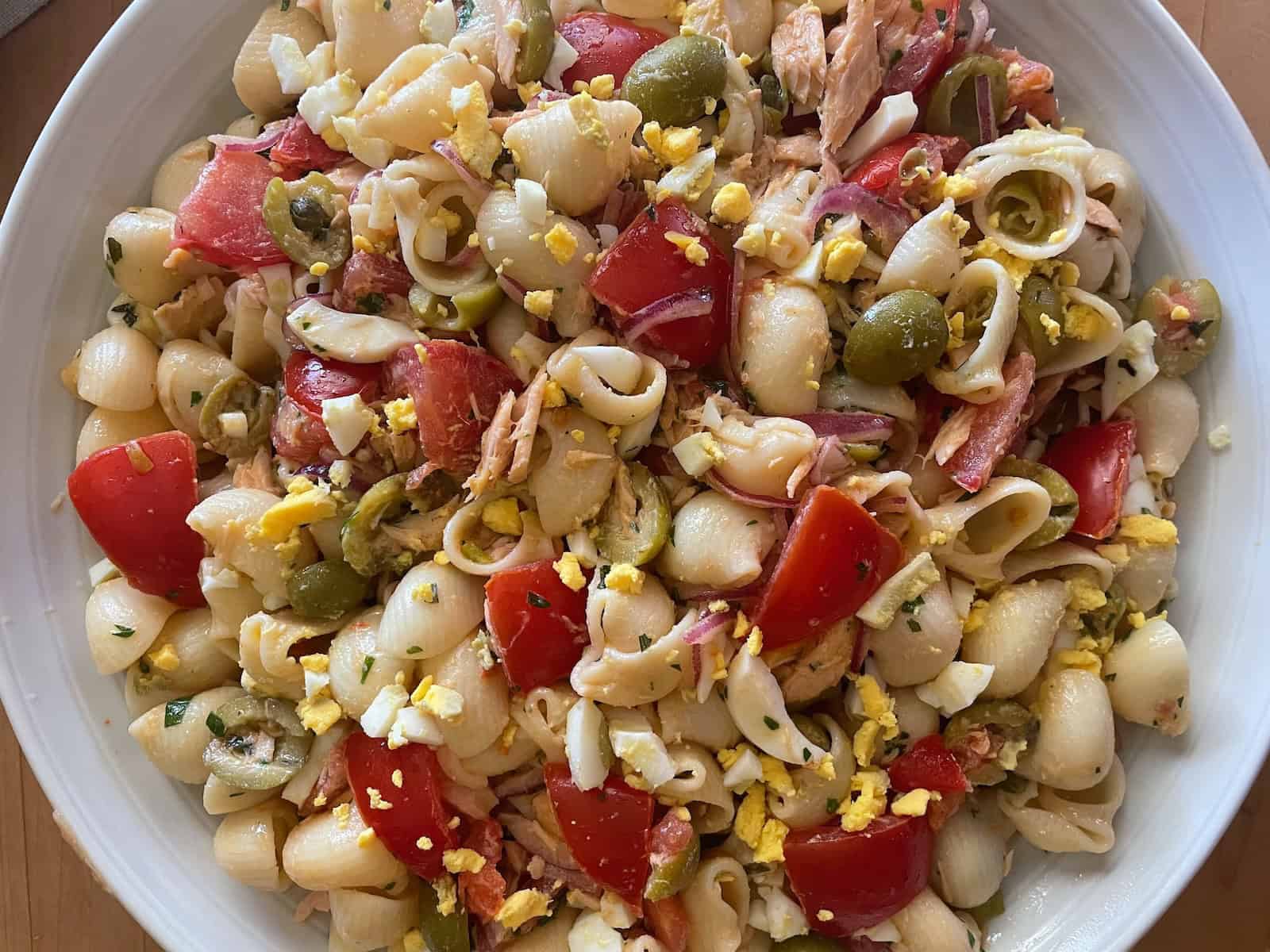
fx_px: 954
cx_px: 635
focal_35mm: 26
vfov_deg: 53.1
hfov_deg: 67.3
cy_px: 476
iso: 200
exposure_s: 1/60
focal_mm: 4.2
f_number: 1.6
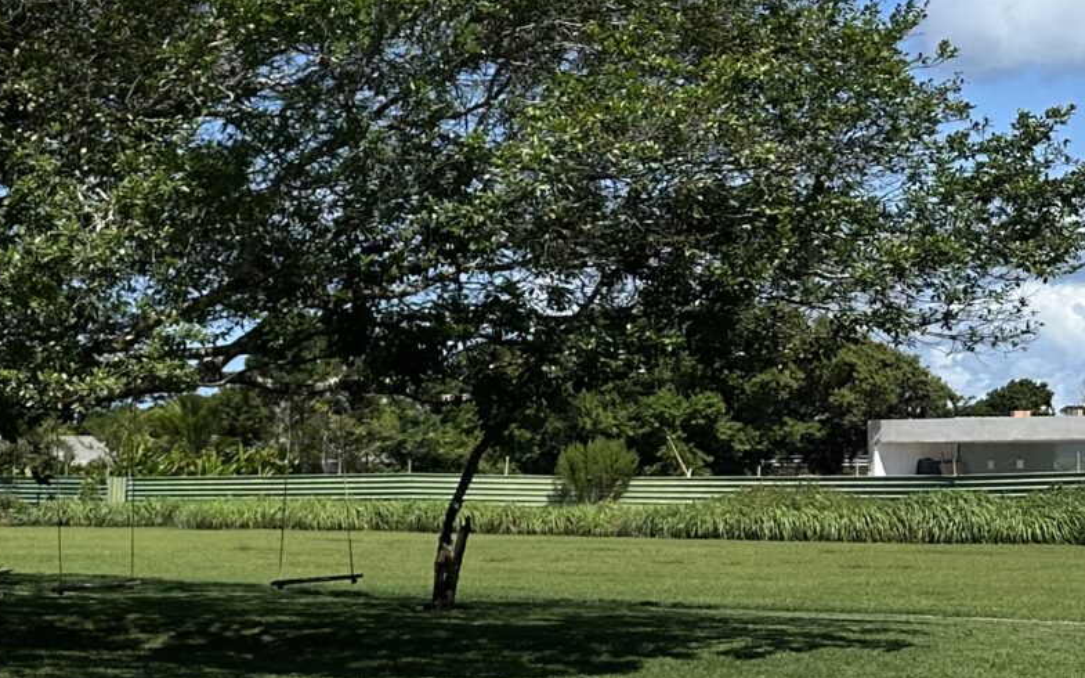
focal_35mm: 83
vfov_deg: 15.6
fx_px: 2453
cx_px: -397
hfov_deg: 21.9
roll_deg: -0.1
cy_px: 506
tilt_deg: +0.6
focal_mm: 6.86
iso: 80
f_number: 1.78
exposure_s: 1/4762
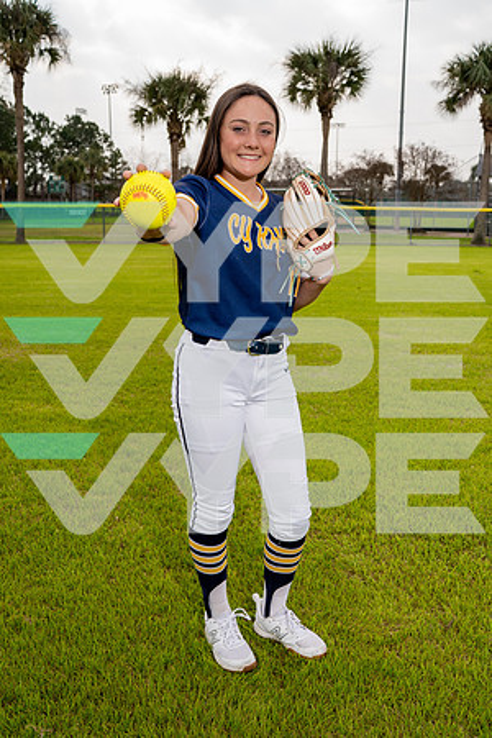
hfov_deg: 37.9
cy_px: 369
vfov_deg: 54.4
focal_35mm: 35
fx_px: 717
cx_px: 246
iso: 80
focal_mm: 35
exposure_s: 1/250
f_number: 5.6
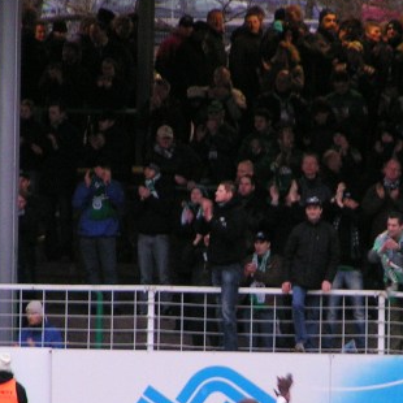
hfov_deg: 2.7
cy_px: 329
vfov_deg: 2.7
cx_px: 280
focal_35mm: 645
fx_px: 8496
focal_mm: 43.3
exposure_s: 1/50
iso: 200
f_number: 3.5
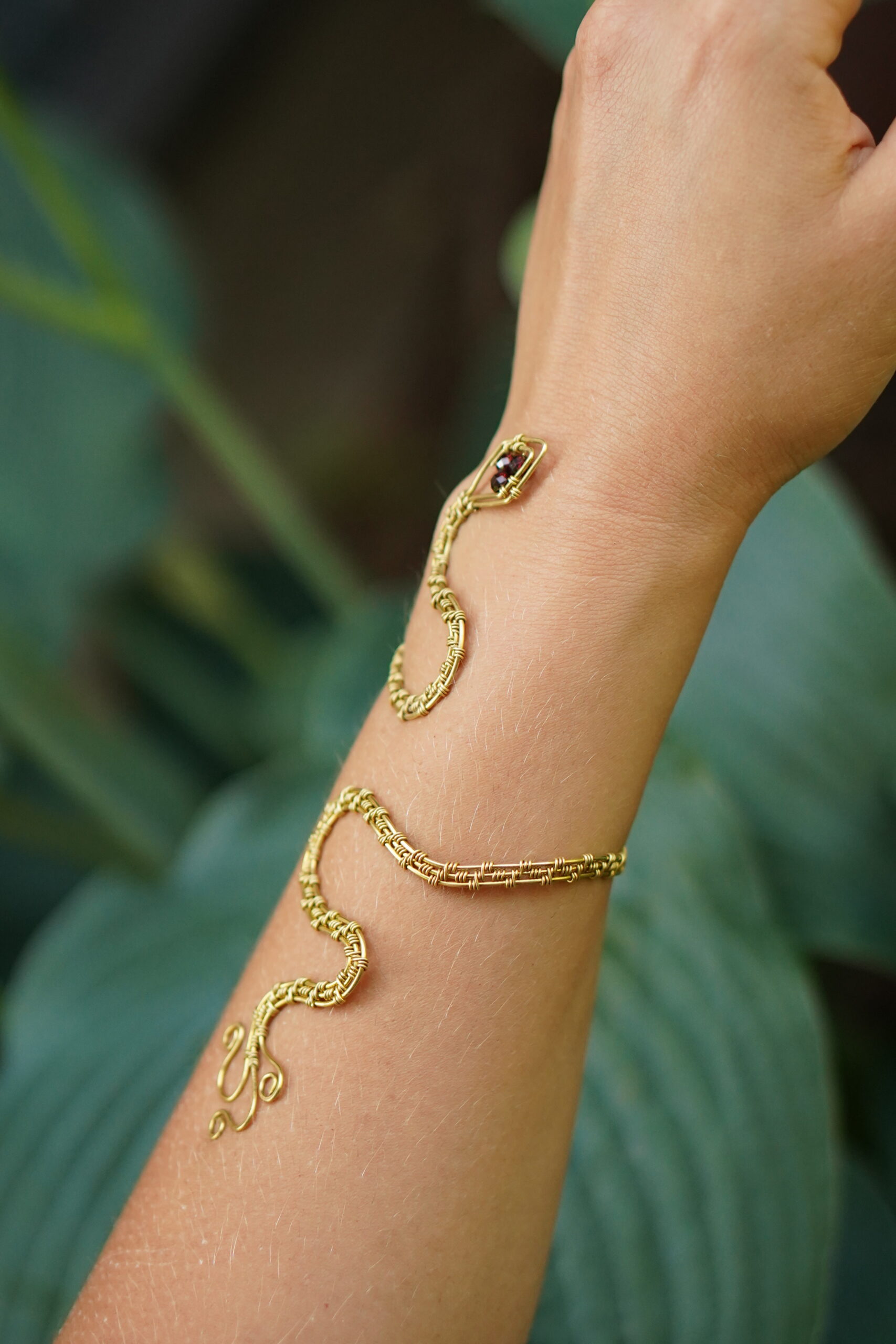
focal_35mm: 75
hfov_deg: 18.2
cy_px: 672
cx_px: 448
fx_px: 2799
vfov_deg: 27.0
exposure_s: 1/4000
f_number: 2.2
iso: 2000
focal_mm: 50
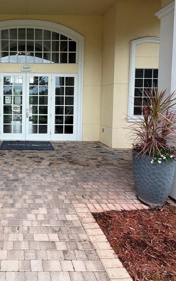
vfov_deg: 73.8
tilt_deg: -3.1
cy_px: 110
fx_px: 184
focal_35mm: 24
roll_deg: -1.0
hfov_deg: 46.6
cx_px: 21
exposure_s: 1/502
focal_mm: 2.22
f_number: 2.2
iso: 64
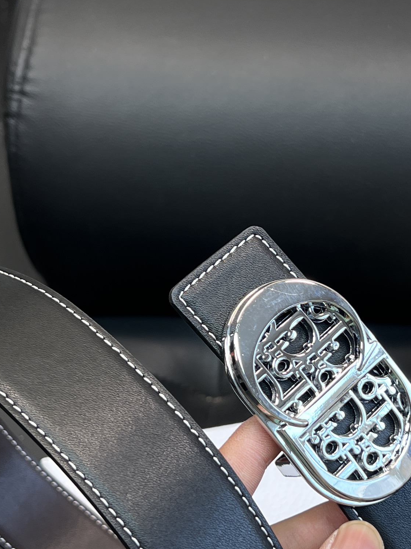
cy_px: 294
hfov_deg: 20.9
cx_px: 273
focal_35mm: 70
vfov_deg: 27.8
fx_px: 1108
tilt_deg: -45.5
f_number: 1.5
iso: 40
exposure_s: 1/100
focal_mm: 5.7
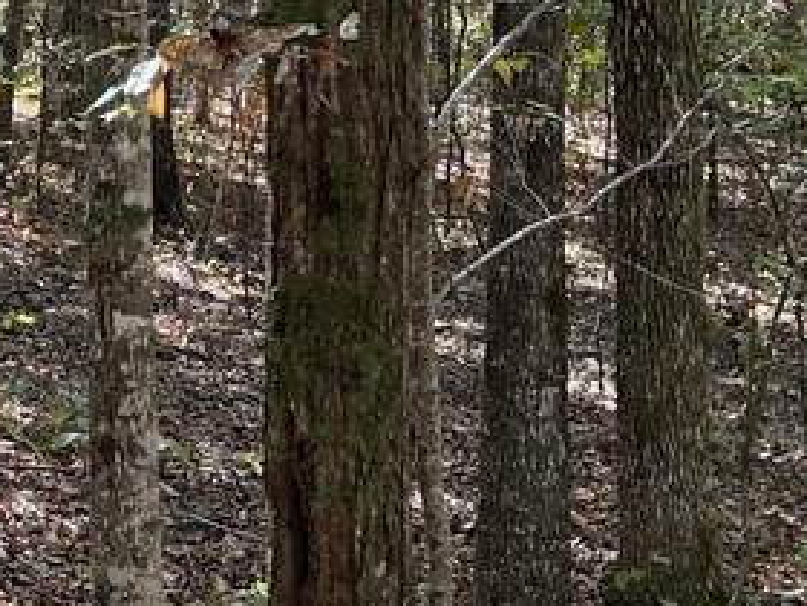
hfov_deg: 15.7
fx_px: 2774
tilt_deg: +3.4
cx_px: -268
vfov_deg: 12.1
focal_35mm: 119
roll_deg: -0.8
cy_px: -162
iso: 40
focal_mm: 5.7
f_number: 1.5
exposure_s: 1/121
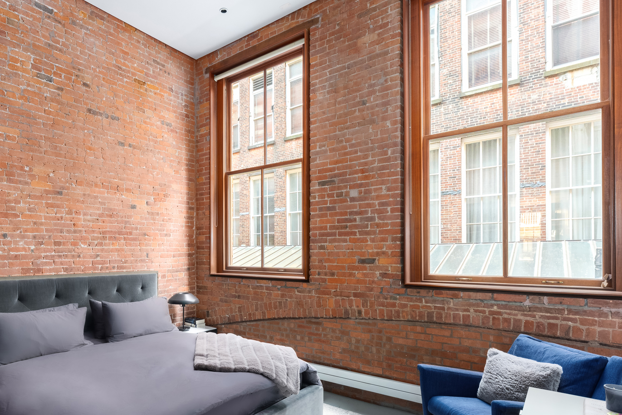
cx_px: 213
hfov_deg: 78.8
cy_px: 254
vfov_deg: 58.9
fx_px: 363
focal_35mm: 21
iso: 1000
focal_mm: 15
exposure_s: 2
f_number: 13
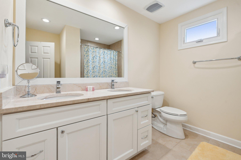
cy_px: 80
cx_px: 120
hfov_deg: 96.7
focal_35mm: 16
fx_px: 107
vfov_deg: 73.7
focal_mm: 16
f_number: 8
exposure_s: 1/25
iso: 400
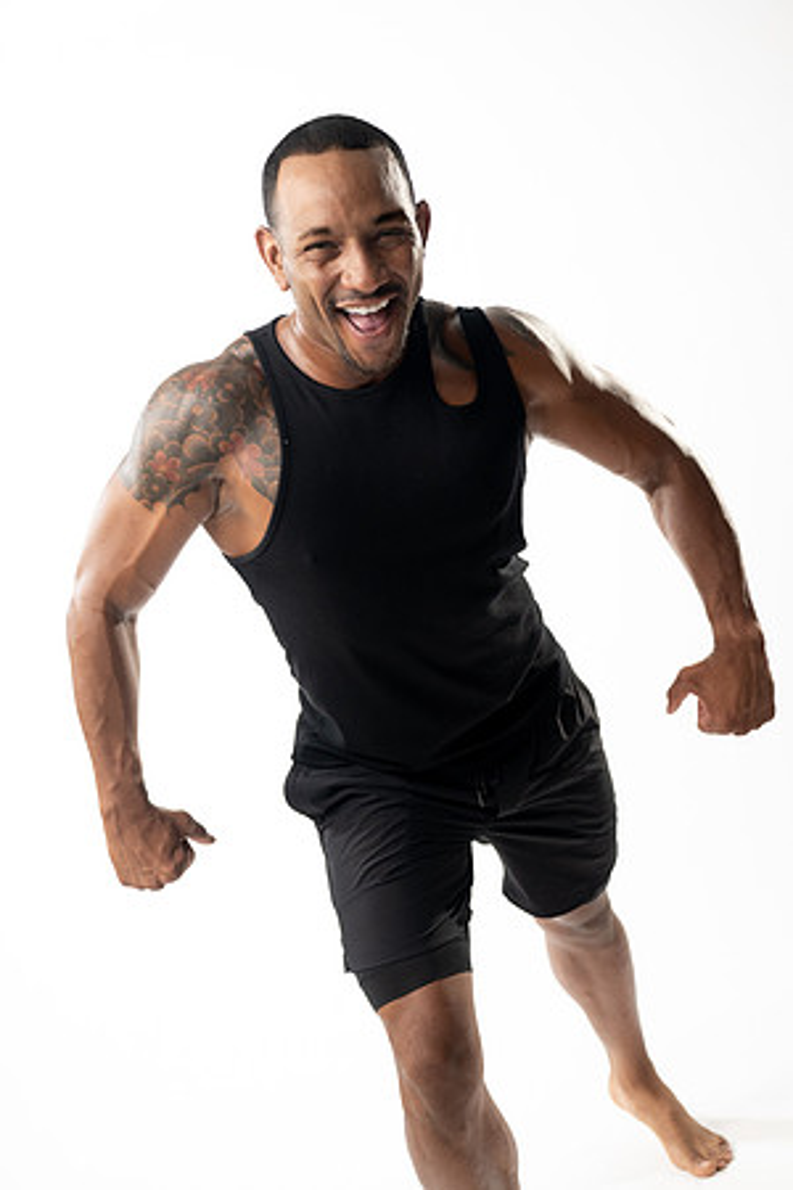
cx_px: 396
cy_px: 595
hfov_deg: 27.0
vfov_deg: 39.6
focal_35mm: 50
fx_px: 1652
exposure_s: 1/80
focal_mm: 50
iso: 800
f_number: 3.2
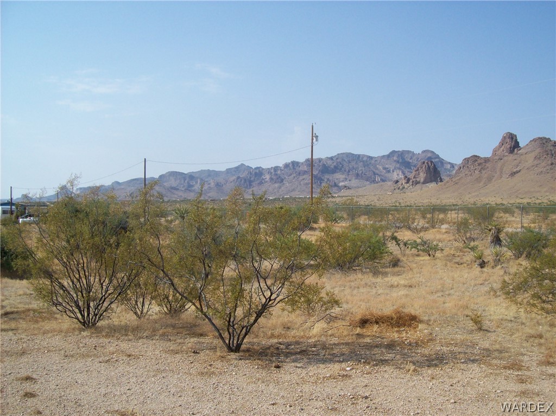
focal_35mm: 36
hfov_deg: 51.4
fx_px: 578
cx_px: 278
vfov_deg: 39.6
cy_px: 208
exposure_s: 1/661
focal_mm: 6
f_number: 4.8
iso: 80
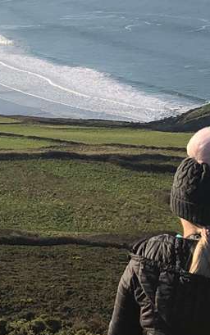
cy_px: 46
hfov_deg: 11.0
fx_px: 1061
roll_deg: +0.3
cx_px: -84
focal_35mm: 116
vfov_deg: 17.7
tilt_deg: -7.3
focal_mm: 3.99
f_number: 1.8
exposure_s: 1/3003
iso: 20
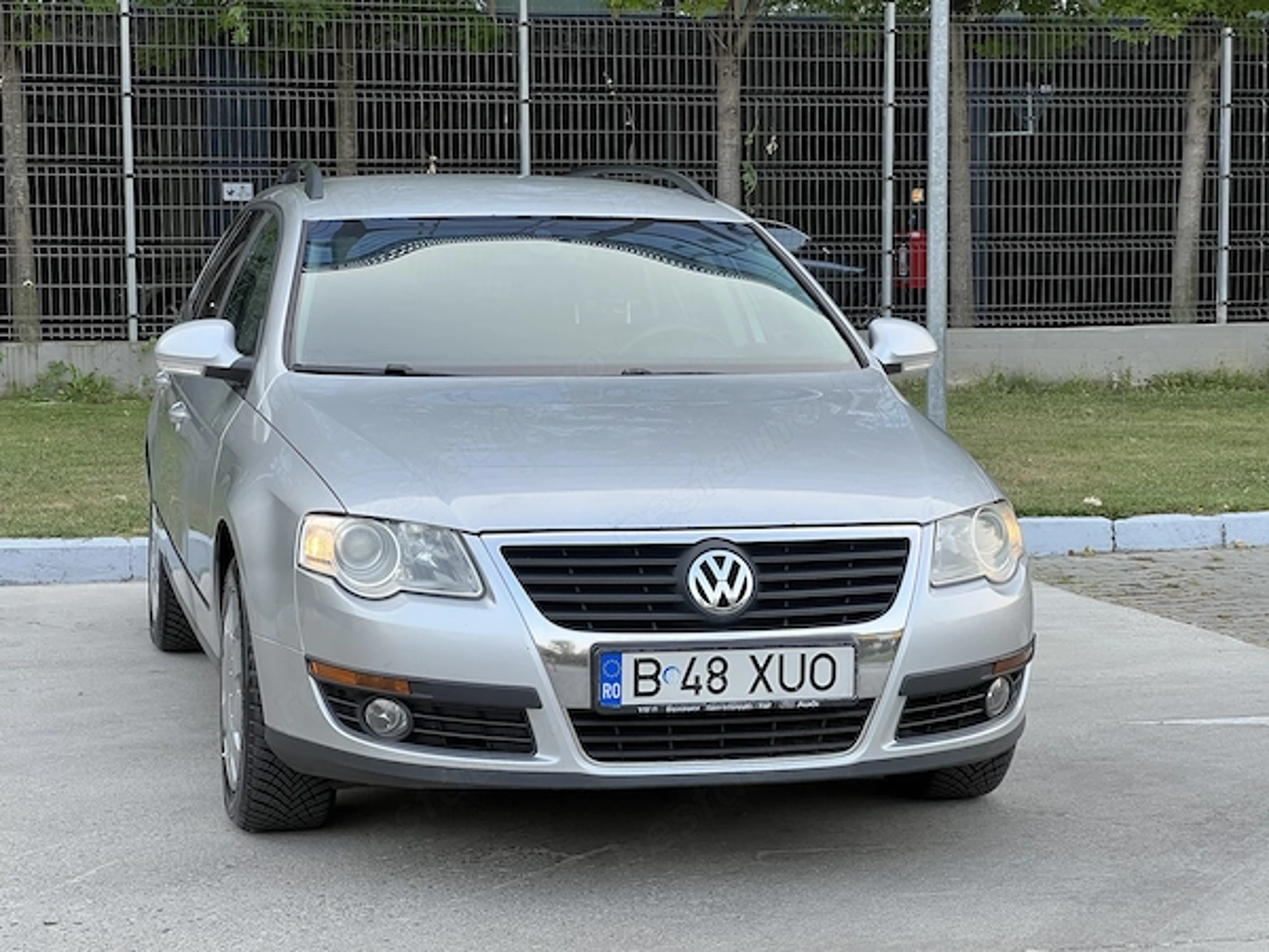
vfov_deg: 19.1
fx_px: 2823
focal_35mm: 77
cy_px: 476
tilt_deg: -3.6
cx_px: 634
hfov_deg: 25.3
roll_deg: +0.0
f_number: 2.8
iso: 80
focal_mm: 9
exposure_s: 1/99
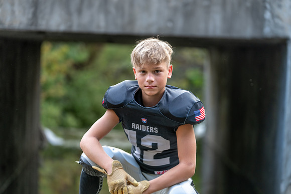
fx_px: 954
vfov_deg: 11.6
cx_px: 146
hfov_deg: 17.3
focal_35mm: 118
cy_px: 97
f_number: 2.8
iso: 500
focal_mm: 118
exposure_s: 1/320
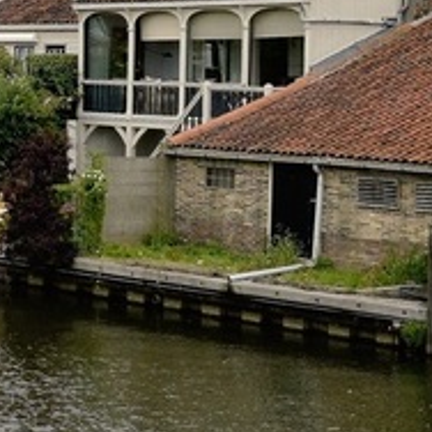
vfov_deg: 13.4
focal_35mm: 130
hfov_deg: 11.8
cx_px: -466
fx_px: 1836
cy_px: 94
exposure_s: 1/500
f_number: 11
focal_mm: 24
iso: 500
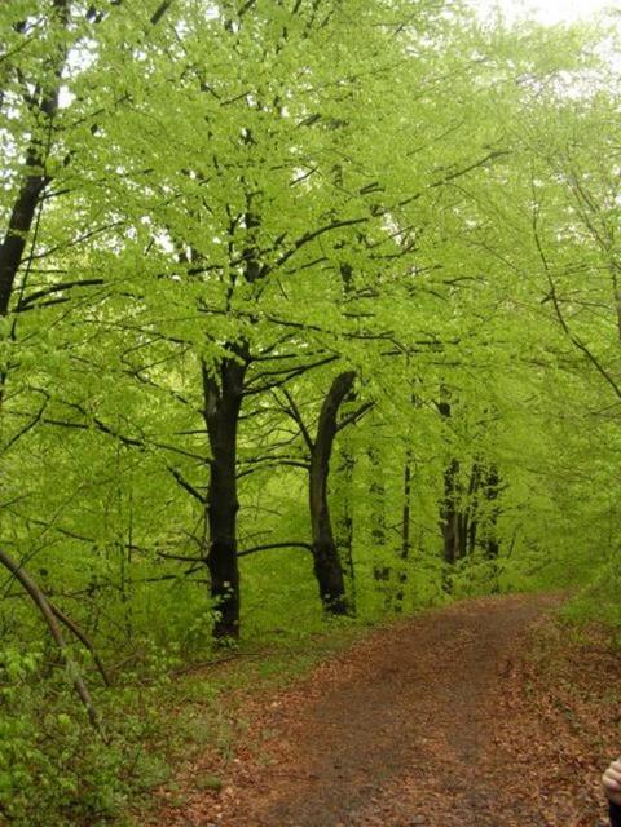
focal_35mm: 38
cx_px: 310
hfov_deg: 37.7
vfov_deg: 49.0
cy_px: 414
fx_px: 909
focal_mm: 5.8
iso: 100
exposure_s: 1/37.4
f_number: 2.8
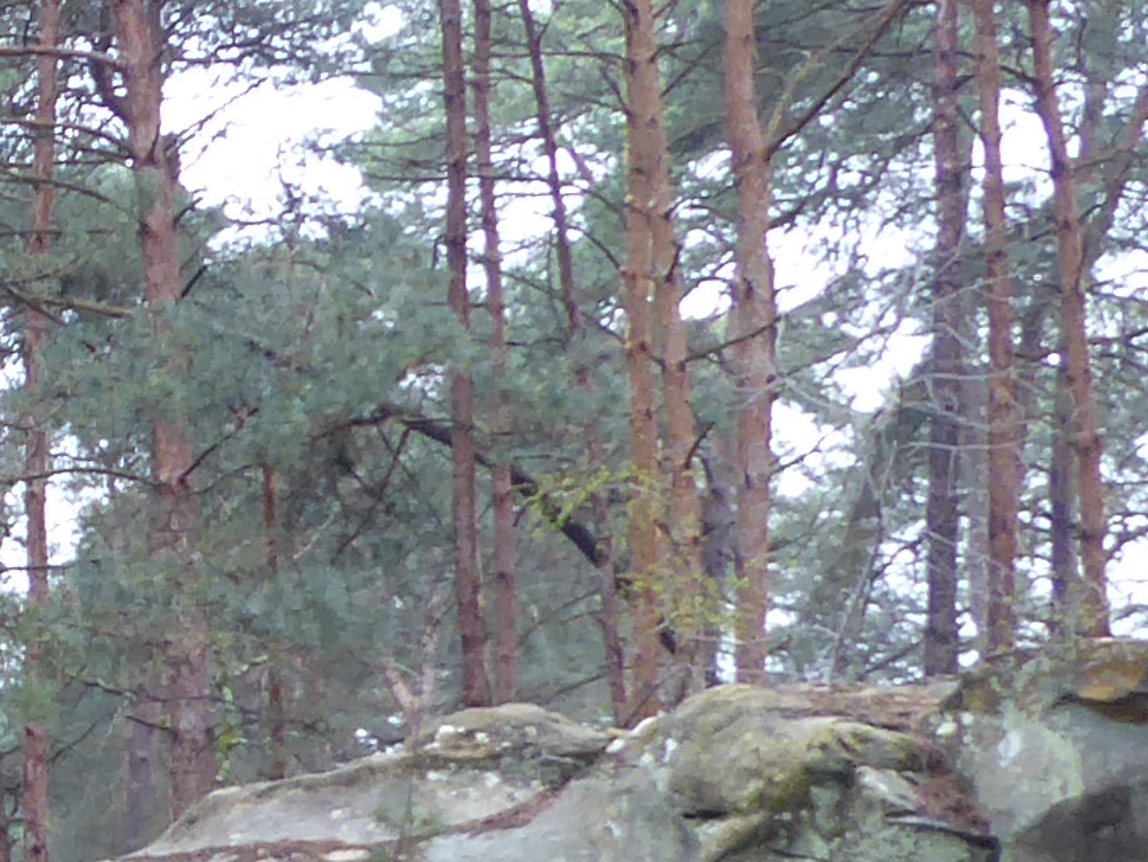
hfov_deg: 14.7
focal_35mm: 121
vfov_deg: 12.1
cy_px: 902
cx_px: -784
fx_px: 4014
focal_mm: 4.3
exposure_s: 1/60
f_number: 3.3
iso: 125
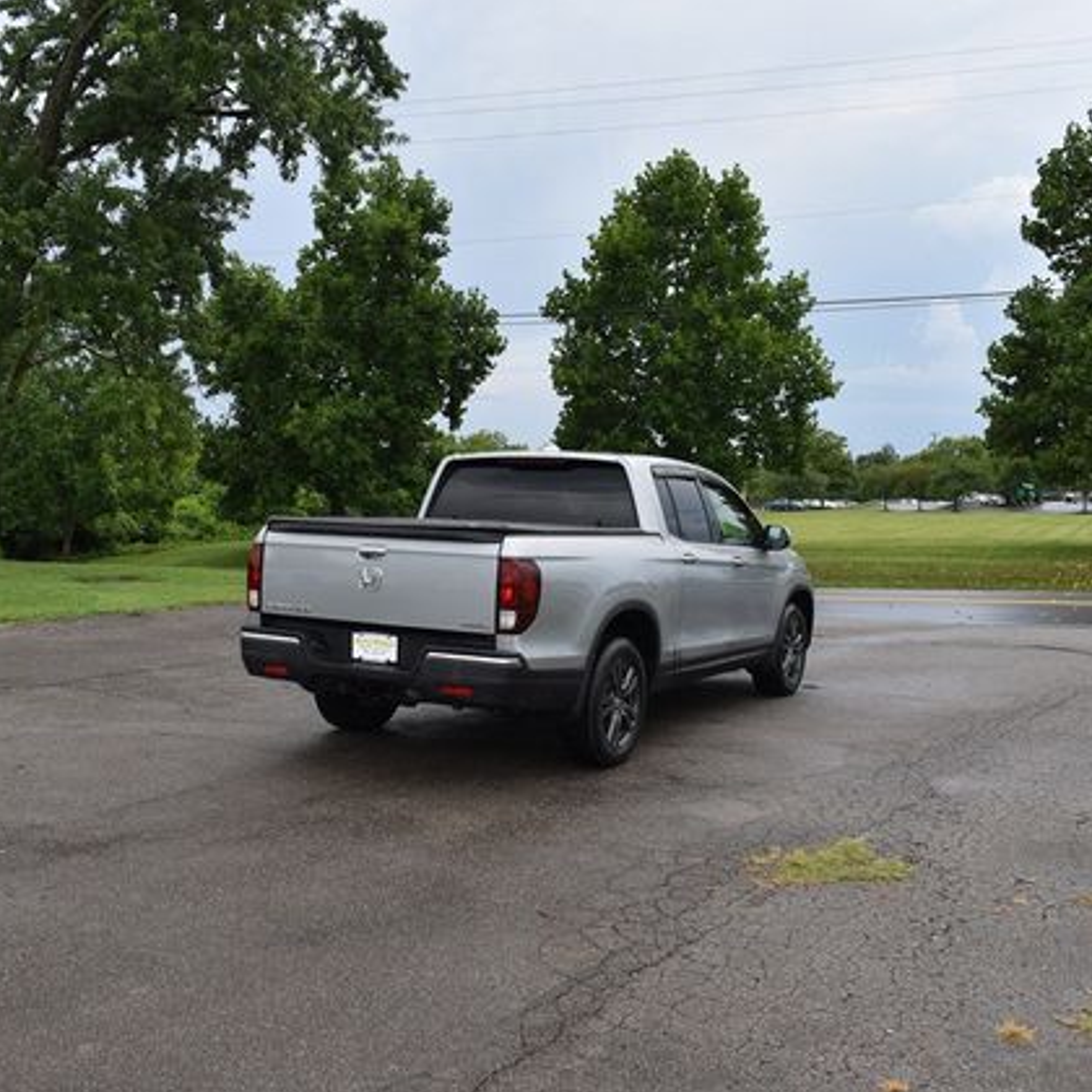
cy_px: 545
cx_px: 515
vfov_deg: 47.2
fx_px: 1249
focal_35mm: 35
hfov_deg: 47.2
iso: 200
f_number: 5.6
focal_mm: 18
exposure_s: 1/250
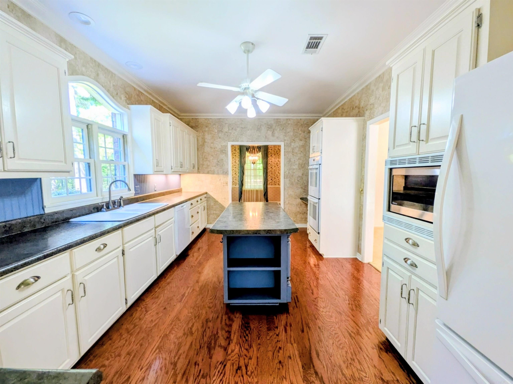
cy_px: 192
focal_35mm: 14
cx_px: 256
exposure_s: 1/60
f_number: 2.2
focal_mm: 1.85
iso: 105
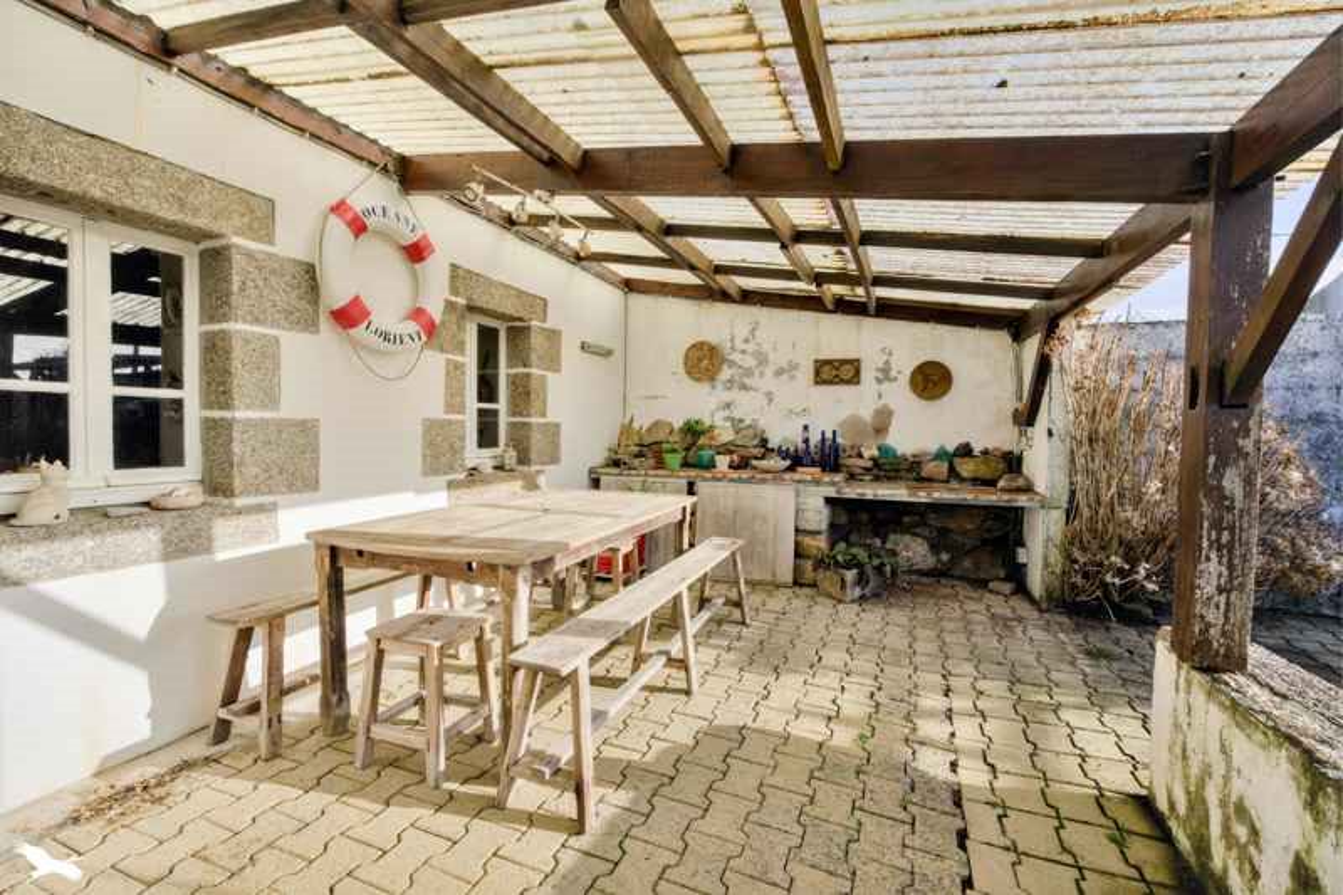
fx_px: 597
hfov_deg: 96.7
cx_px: 672
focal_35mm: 16
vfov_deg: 73.7
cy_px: 448
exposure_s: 1/4000
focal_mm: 16
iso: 800
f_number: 8
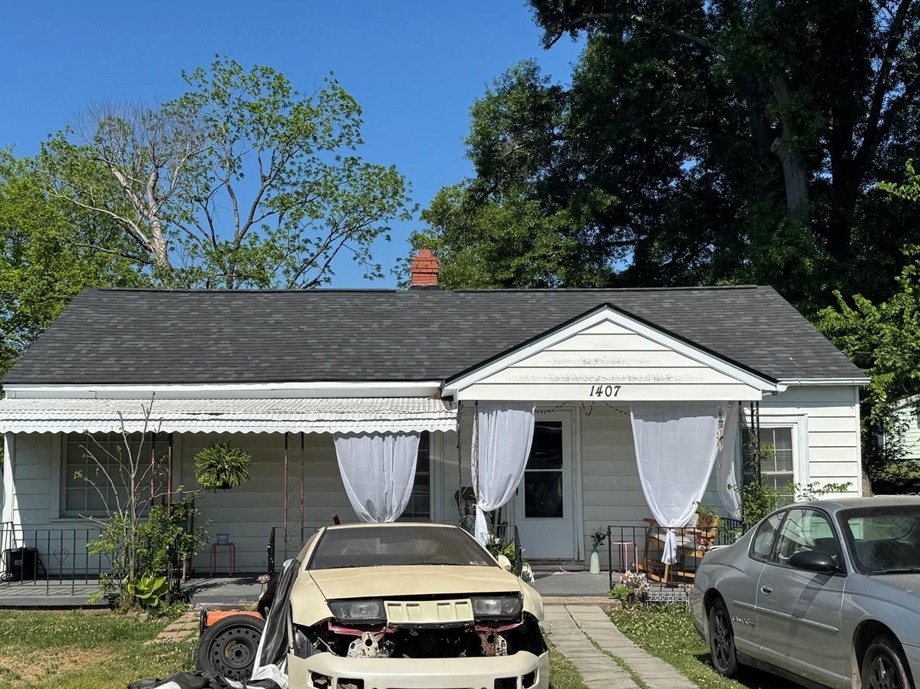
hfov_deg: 45.7
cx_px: 410
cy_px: 372
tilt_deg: +2.0
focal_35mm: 41
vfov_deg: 35.1
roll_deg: +1.5
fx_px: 1090
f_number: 1.78
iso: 80
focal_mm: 6.76
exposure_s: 1/5348
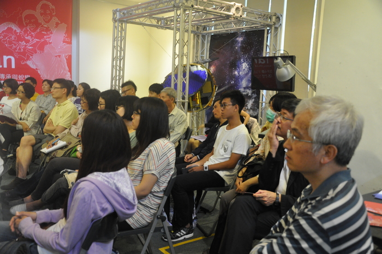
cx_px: 191
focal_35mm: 36
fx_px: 382
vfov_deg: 36.8
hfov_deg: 53.2
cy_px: 127
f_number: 3.8
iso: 1600
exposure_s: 1/20
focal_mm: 24
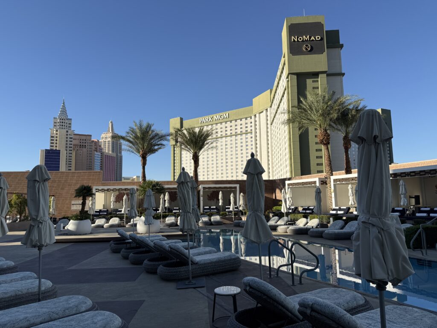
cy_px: 164
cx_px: 218
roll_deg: +0.7
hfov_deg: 71.6
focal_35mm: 24
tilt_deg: +7.9
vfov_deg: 56.8
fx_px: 303
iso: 80
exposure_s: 1/3584
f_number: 1.78
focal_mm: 6.76
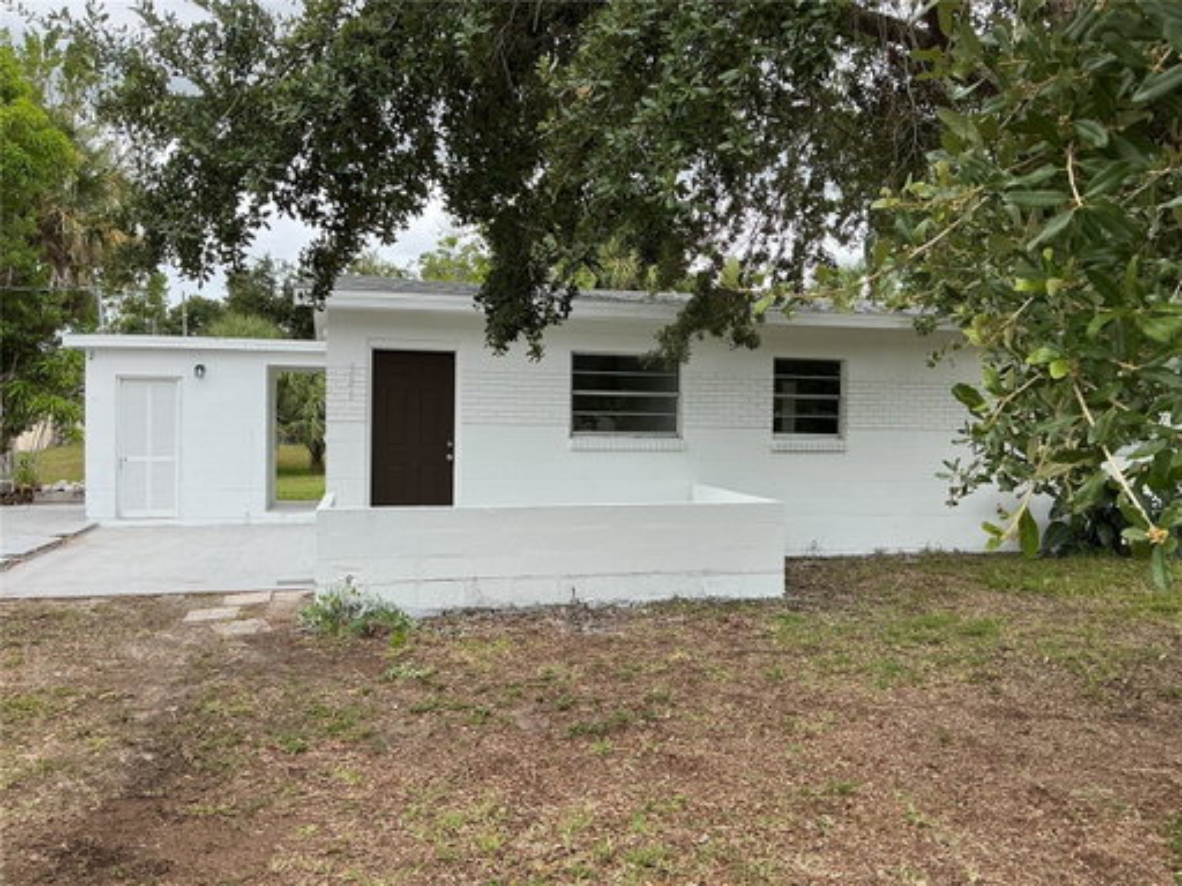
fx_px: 990
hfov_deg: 61.7
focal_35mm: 29
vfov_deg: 48.2
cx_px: 591
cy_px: 443
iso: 20
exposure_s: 1/120
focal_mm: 3
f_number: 1.8
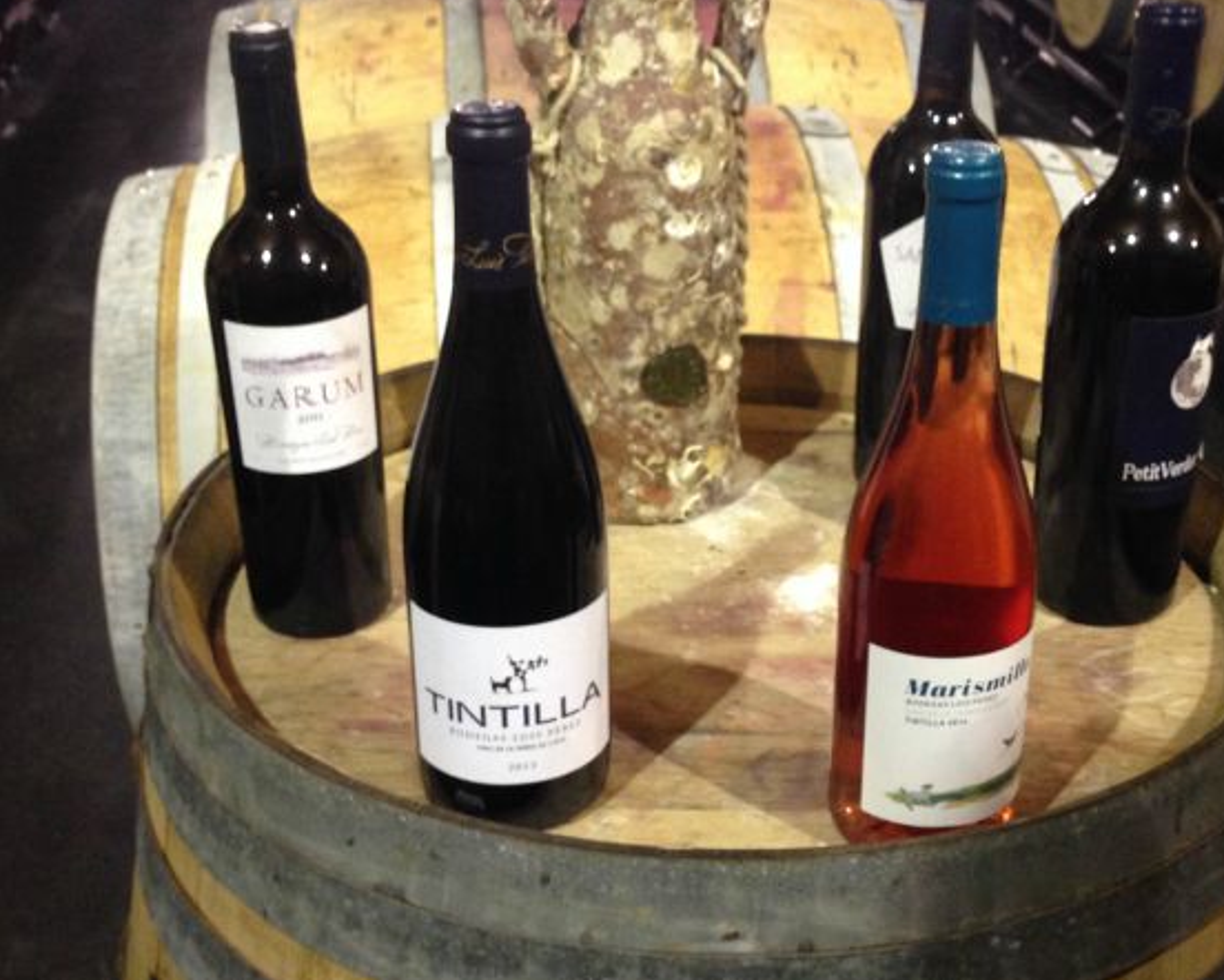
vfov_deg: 42.2
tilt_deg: -26.8
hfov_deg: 51.5
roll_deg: -1.5
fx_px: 1268
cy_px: 483
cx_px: 663
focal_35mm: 35
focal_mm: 4.12
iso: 200
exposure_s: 1/20
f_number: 2.4
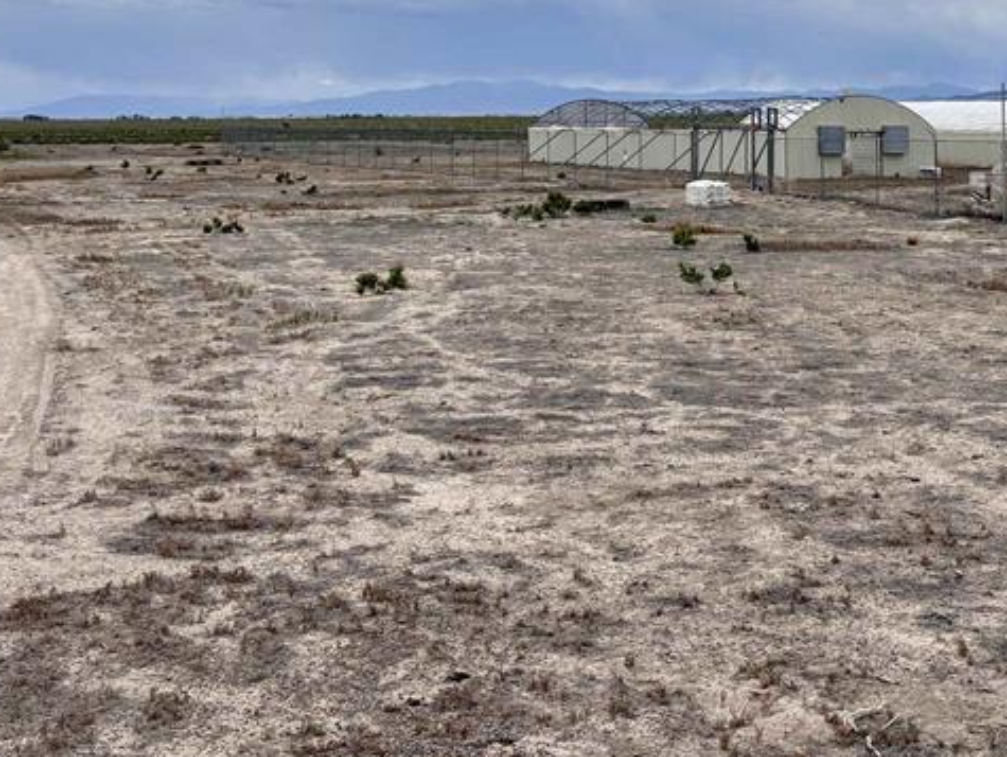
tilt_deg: +2.0
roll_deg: +0.0
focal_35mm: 56
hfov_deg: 34.2
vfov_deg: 25.3
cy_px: 66
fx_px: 1630
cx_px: 615
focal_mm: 5.96
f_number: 1.6
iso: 50
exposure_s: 1/7194
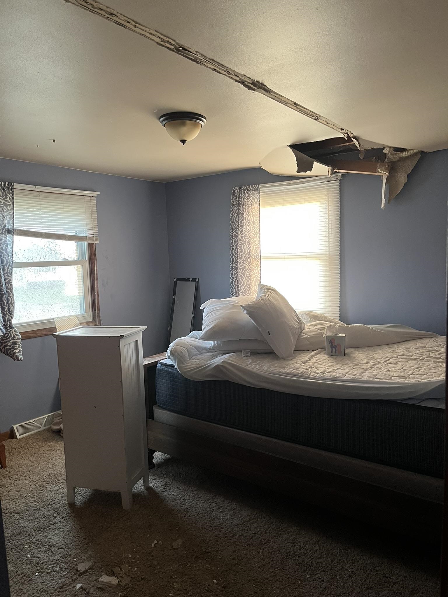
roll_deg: +1.6
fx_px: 449
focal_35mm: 26
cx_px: 224
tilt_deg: -6.2
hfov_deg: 53.1
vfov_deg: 67.3
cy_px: 298
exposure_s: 1/60
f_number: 1.6
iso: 400
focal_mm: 5.1
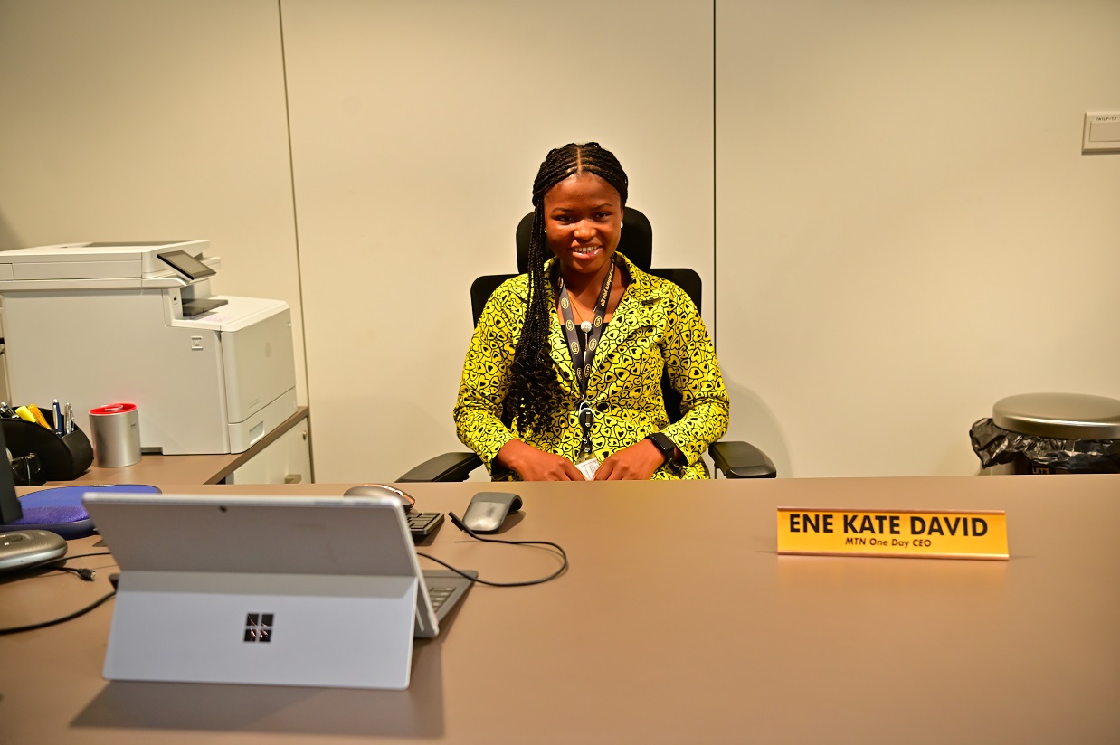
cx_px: 560
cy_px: 372
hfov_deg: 53.2
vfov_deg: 36.8
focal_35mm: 36
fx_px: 1119
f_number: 3.5
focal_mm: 36
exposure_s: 1/200
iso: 800
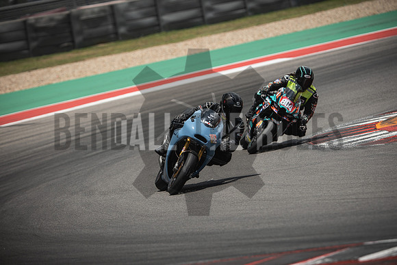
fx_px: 3309
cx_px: 198
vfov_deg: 4.6
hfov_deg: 6.9
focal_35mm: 300
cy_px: 132
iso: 125
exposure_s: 1/2000
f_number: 2.8
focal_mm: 200
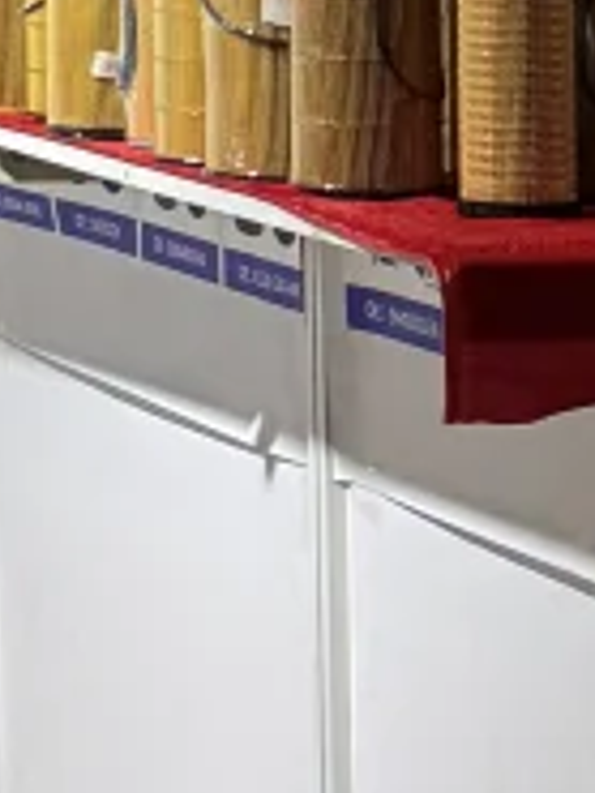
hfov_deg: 6.9
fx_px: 4281
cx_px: -1387
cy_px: -227
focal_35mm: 187
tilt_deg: +0.5
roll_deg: +0.6
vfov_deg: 10.4
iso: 160
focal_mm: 6.76
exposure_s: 1/100
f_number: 1.78
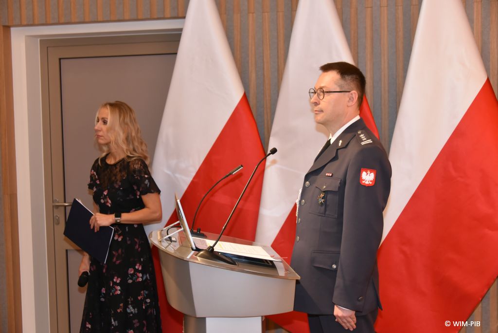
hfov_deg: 38.2
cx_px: 249
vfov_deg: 26.0
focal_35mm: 52
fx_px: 720
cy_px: 166
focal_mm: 52
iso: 3200
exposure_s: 1/60
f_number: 4.5
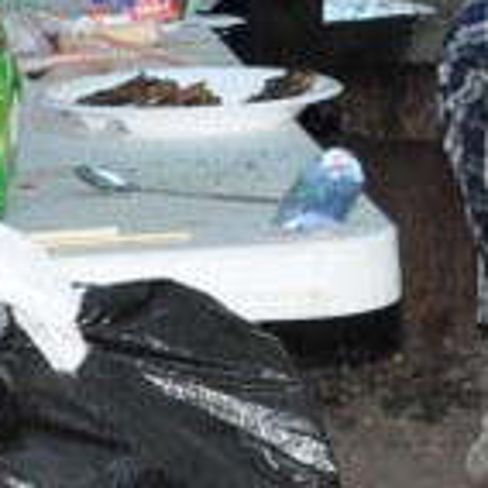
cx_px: 773
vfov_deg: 5.9
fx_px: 4689
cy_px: -268
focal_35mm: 294
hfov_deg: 5.9
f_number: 10
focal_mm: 32
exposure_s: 1/60
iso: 2000
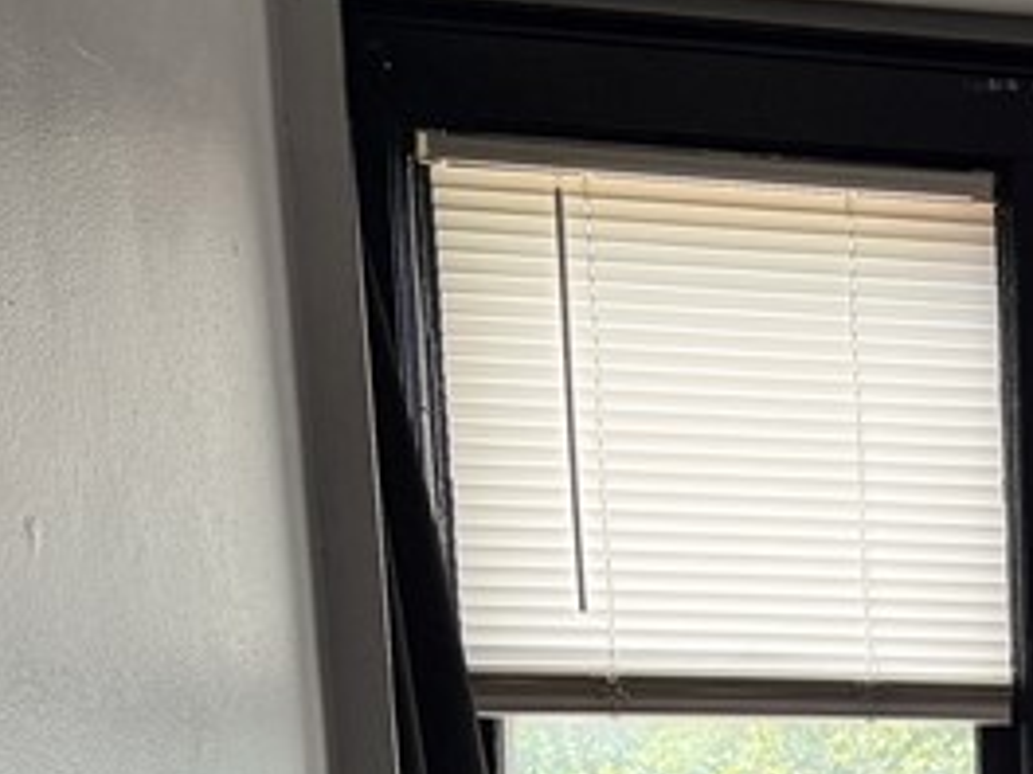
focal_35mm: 93
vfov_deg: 14.8
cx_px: 1866
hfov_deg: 17.2
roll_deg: -1.6
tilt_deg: -11.1
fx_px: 2775
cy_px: 1141
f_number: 1.78
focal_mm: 6.76
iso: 200
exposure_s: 1/111
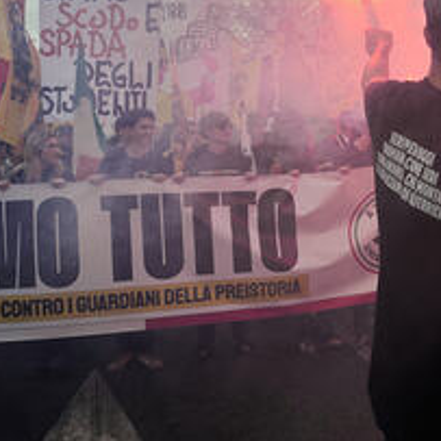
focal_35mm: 47
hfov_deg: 34.2
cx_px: 393
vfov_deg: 35.7
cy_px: 143
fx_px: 677
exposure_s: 1/2000
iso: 400
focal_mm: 24
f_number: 5.6
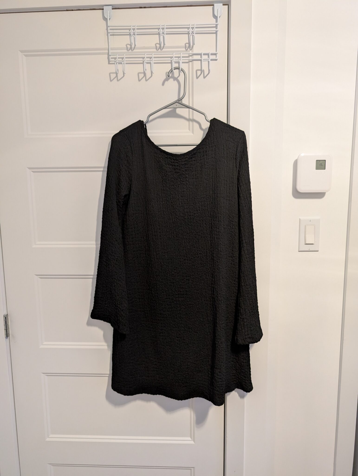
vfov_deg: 71.5
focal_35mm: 24
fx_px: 330
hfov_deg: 56.9
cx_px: 179
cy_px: 238
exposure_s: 1/60
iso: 723
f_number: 1.68
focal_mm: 6.9
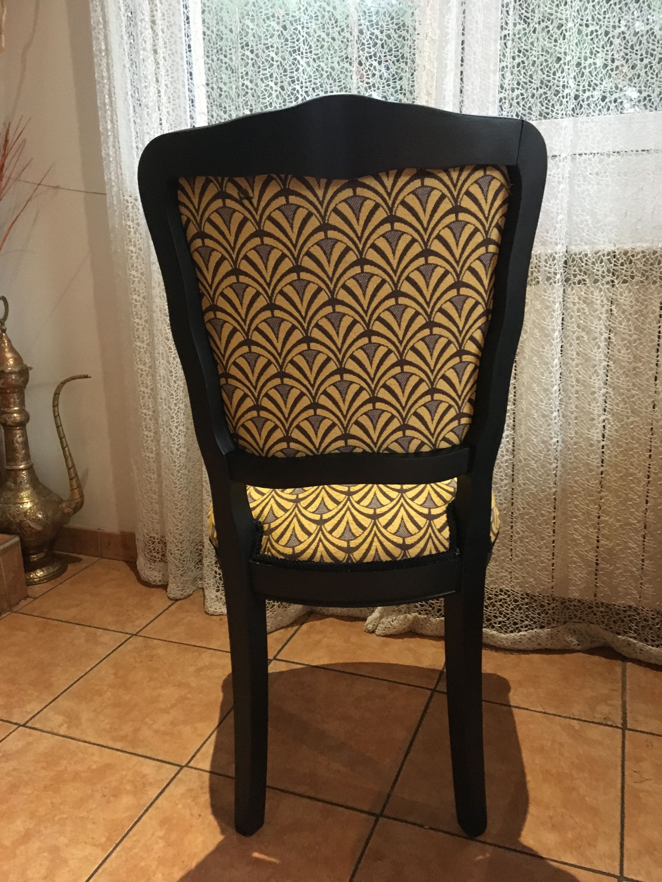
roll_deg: +2.2
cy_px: 441
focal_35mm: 29
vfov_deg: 61.7
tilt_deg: -16.4
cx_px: 331
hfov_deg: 48.2
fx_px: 739
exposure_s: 1/17
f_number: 2.2
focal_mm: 4.15
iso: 250
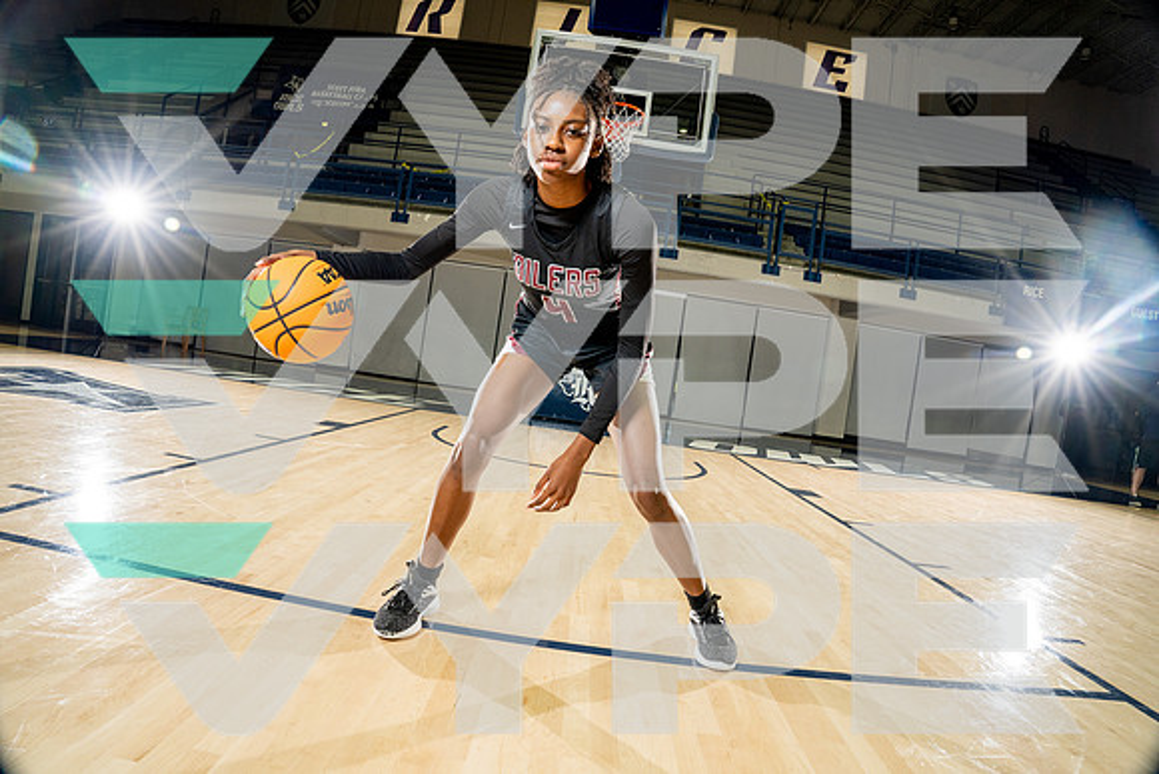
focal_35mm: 20
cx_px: 580
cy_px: 387
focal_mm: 20
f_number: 8
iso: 640
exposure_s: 1/250
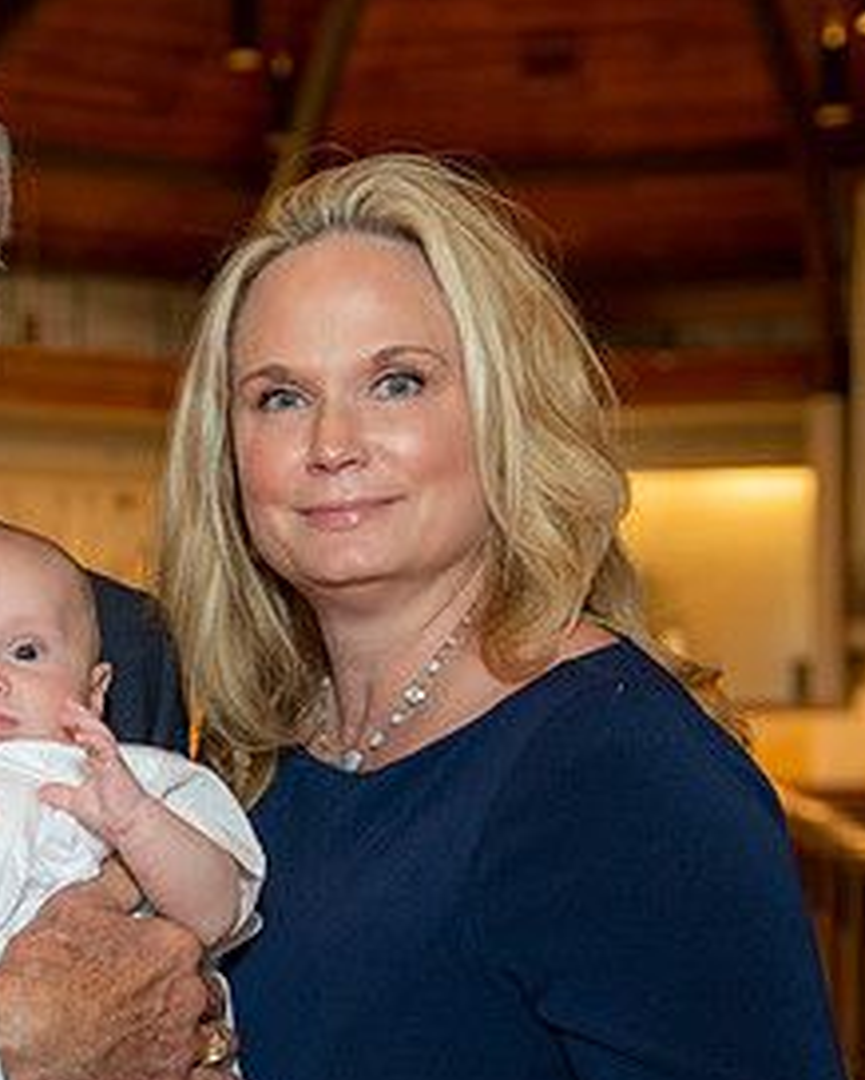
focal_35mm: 84
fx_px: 2685
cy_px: 731
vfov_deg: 22.6
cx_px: -16
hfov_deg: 17.8
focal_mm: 42
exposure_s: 1/100
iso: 1000
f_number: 3.5
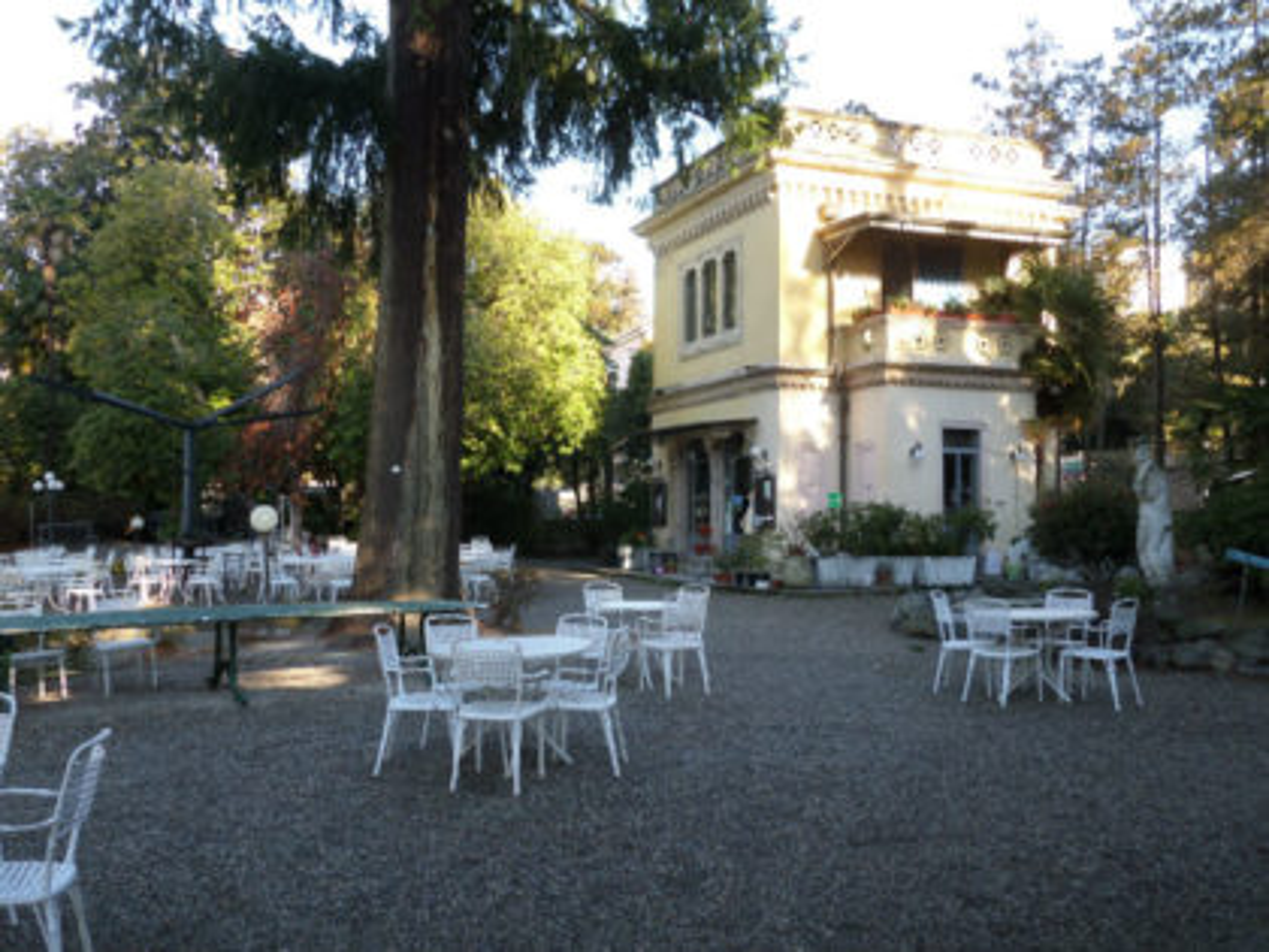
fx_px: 1173
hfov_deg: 56.8
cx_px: 634
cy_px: 476
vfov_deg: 44.2
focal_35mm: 32
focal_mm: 5.8
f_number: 3.5
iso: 80
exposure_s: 1/90
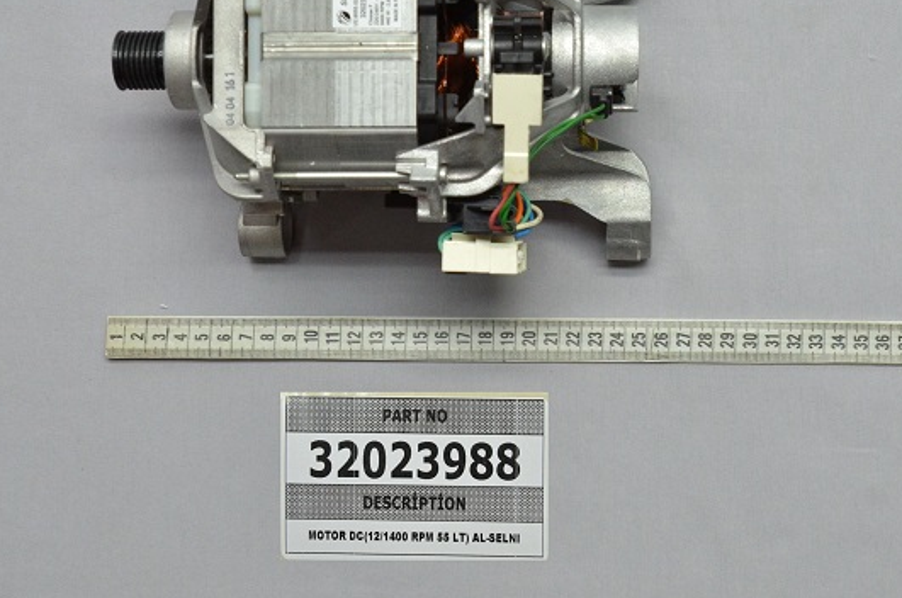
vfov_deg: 22.1
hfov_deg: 32.8
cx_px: 547
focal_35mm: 61
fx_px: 1526
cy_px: 185
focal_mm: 24
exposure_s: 1/90
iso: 1100
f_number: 5.6
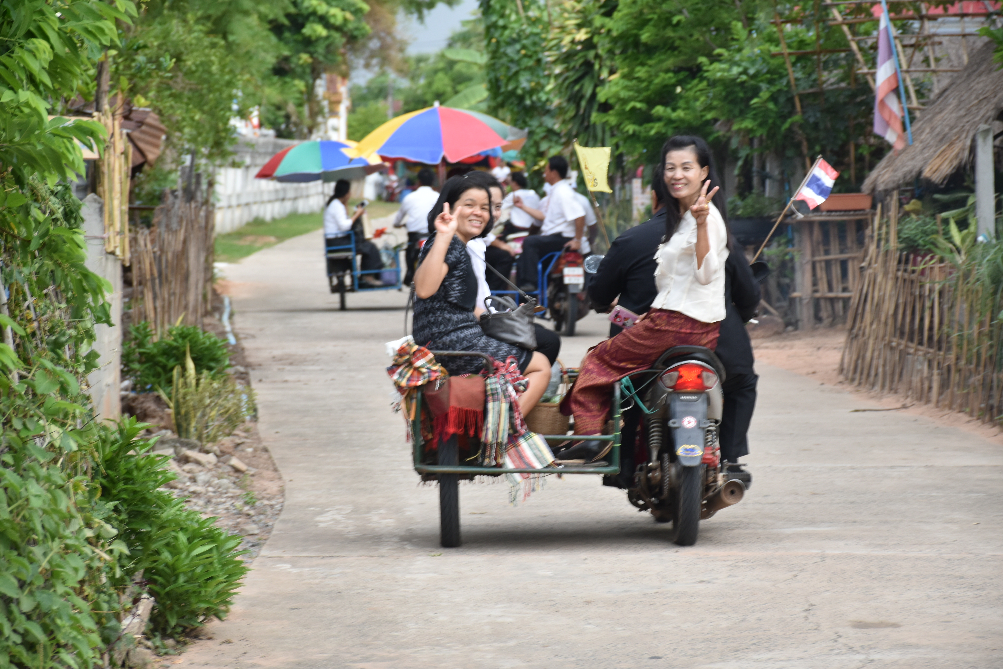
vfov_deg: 9.6
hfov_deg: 14.4
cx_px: 502
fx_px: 3970
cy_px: 334
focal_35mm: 142
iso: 400
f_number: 7.1
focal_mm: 95
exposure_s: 1/200
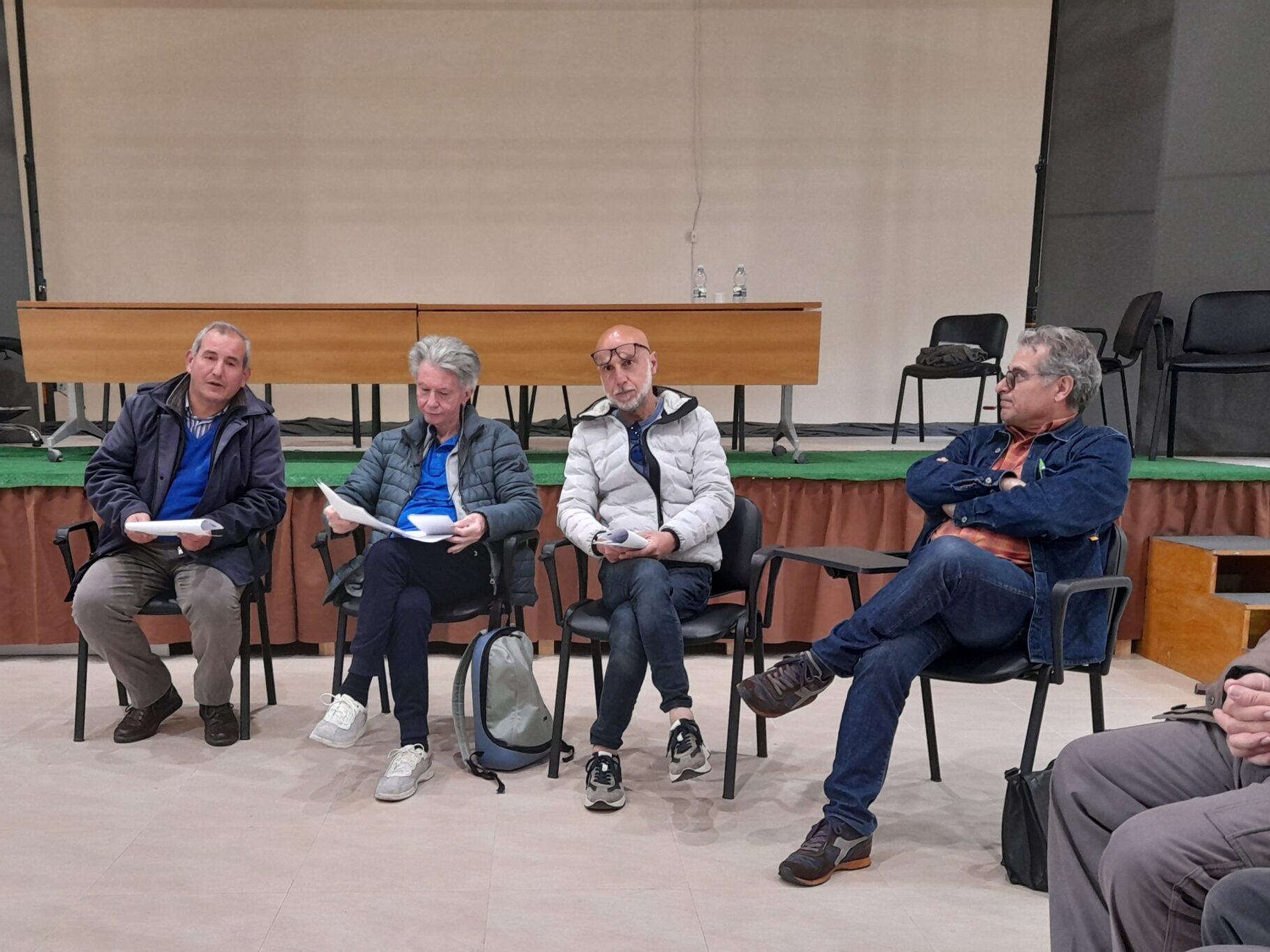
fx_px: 1284
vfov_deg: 40.4
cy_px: 601
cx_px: 546
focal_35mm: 35
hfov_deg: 52.5
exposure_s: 1/50
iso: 200
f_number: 2
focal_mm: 4.6
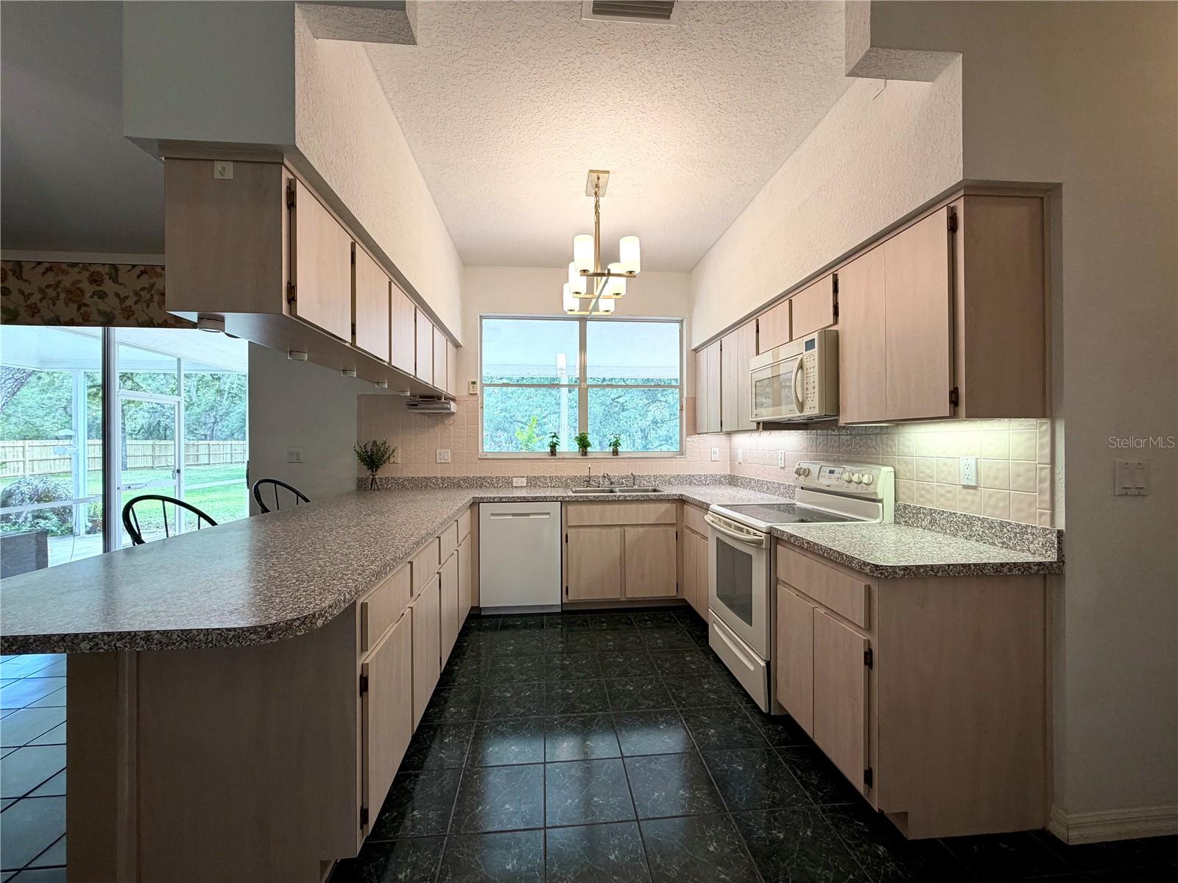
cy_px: 442
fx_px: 476
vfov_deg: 85.7
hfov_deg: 102.1
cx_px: 589
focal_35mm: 14
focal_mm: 2.22
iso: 125
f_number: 2.2
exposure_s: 1/120
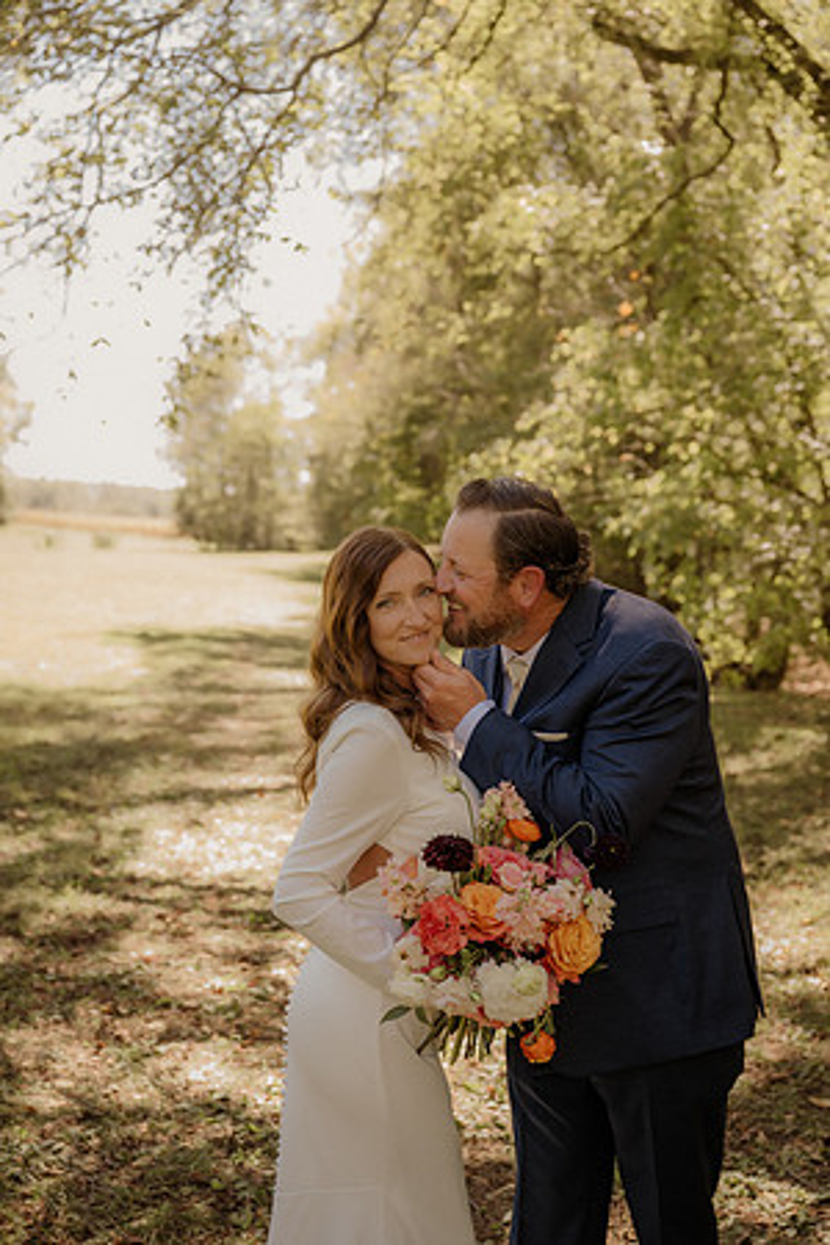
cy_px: 622
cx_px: 415
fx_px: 1452
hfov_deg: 31.9
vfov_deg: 46.4
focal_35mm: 42
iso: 400
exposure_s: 1/320
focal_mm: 42
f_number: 3.5
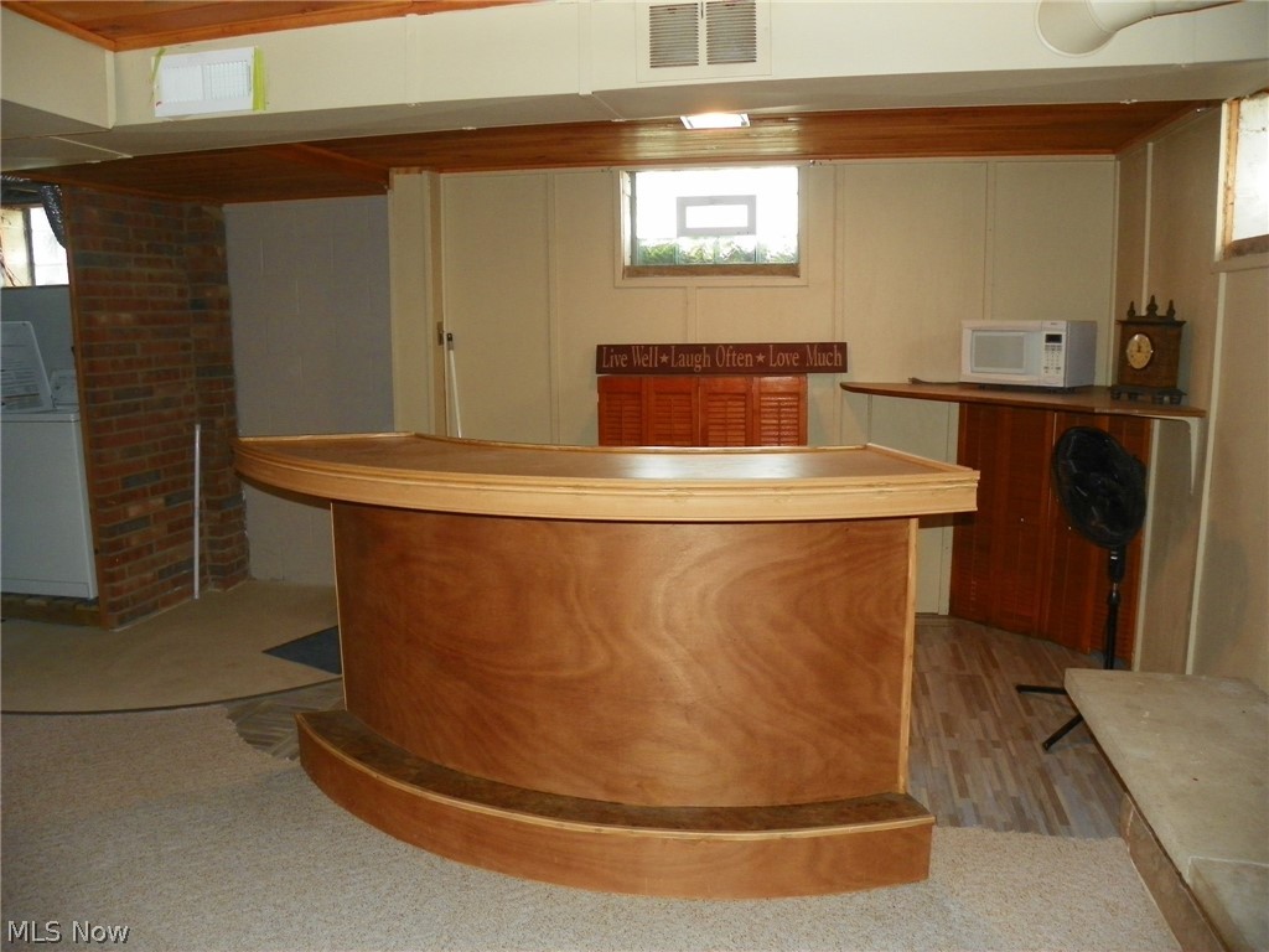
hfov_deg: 67.3
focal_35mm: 26
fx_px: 953
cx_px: 634
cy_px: 476
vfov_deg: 53.1
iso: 200
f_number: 2.8
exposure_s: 1/30
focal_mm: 4.6
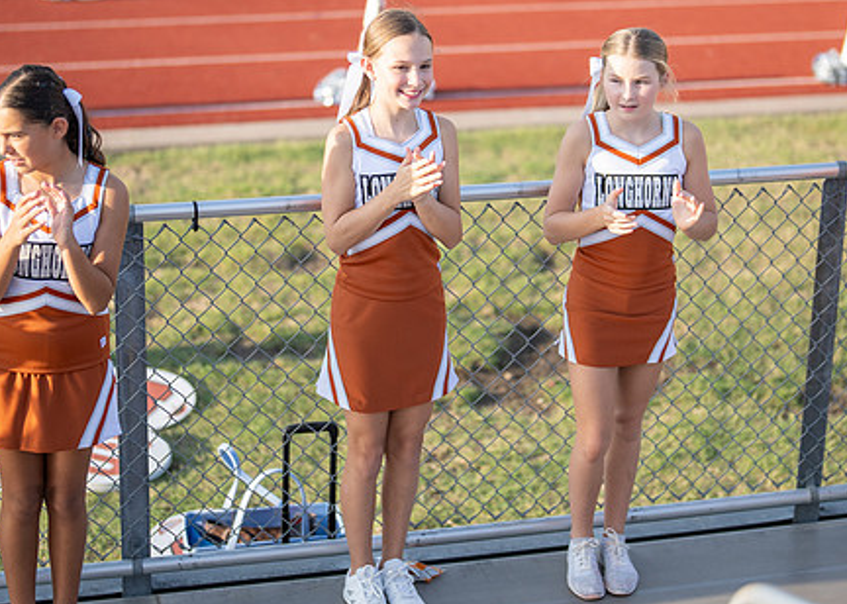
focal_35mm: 88
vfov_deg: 16.2
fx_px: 2116
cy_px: 213
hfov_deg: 22.6
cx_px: 439
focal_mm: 50
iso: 100
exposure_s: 1/3200
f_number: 1.2
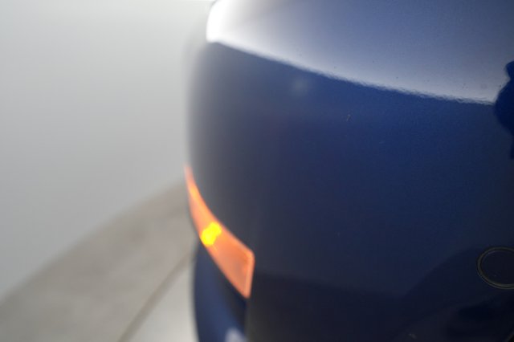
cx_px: 257
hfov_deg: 65.5
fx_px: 400
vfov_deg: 46.4
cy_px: 171
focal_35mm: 28
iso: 3200
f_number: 4.5
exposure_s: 1/100
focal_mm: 28
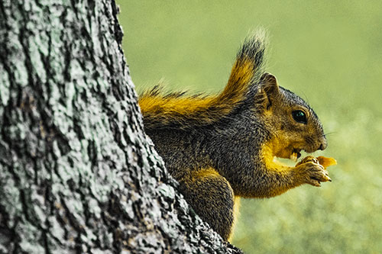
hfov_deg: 3.8
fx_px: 5834
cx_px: 191
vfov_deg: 2.5
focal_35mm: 550
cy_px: 127
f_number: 11
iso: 5000
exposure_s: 1/1250
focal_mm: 550
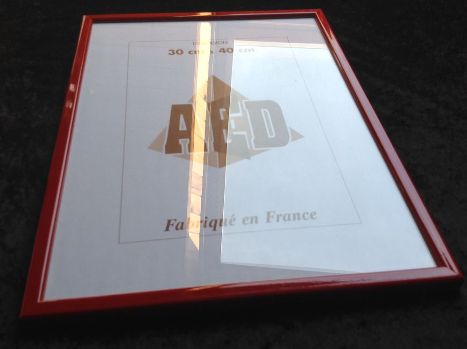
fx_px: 472
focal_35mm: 35
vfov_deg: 40.6
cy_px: 174
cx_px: 234
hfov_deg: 52.7
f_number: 2.4
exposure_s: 1/288
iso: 50
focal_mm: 4.28
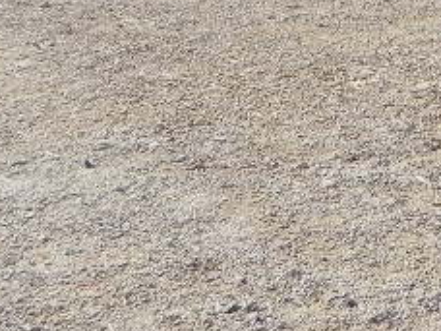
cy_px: -248
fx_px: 1656
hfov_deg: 13.5
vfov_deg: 10.7
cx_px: 808
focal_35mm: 130
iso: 200
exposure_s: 1/332
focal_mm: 5.2
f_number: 6.3
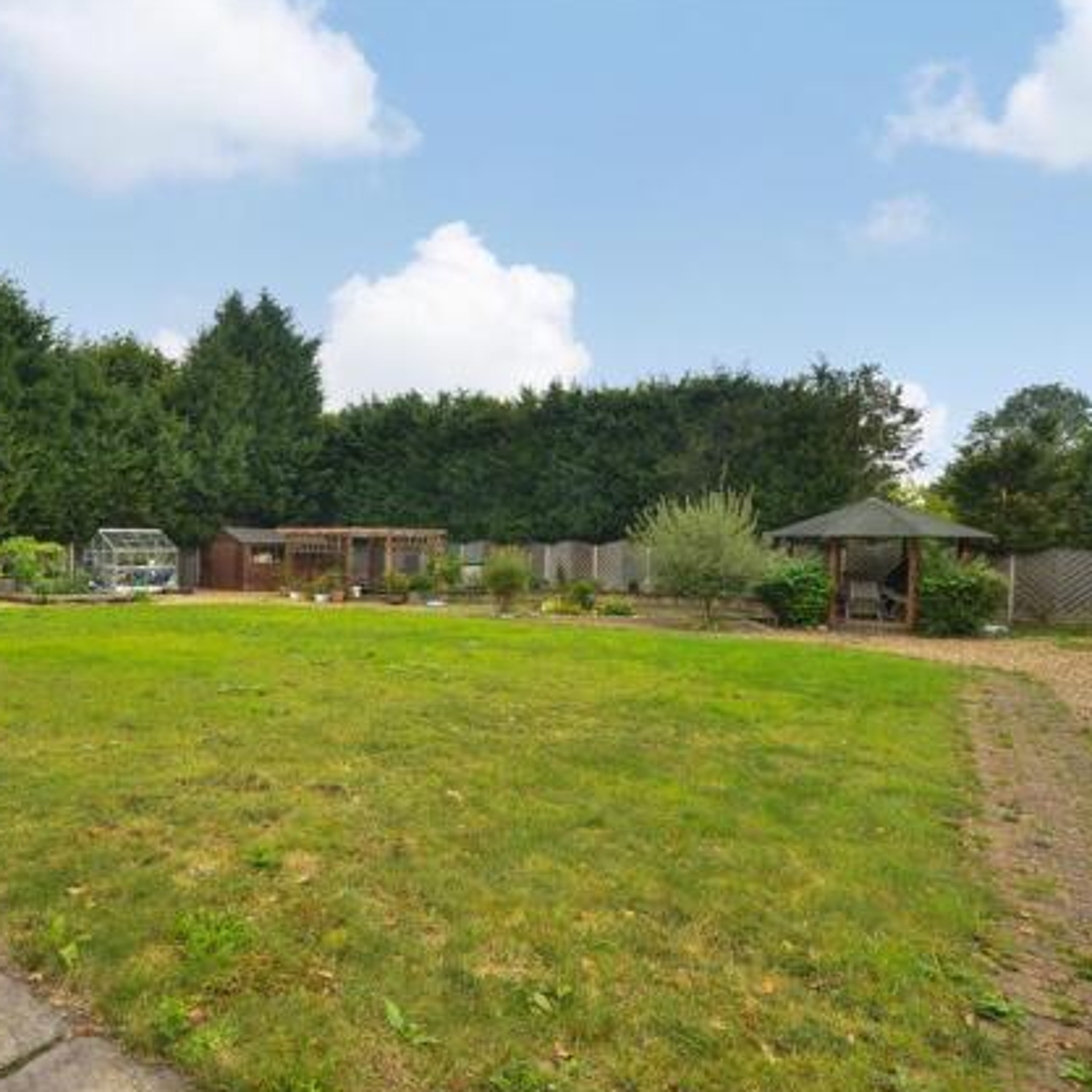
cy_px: 558
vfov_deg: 74.8
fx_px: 714
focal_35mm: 20
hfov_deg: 71.5
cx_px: 322
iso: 250
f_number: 10
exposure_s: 1/50
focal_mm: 10
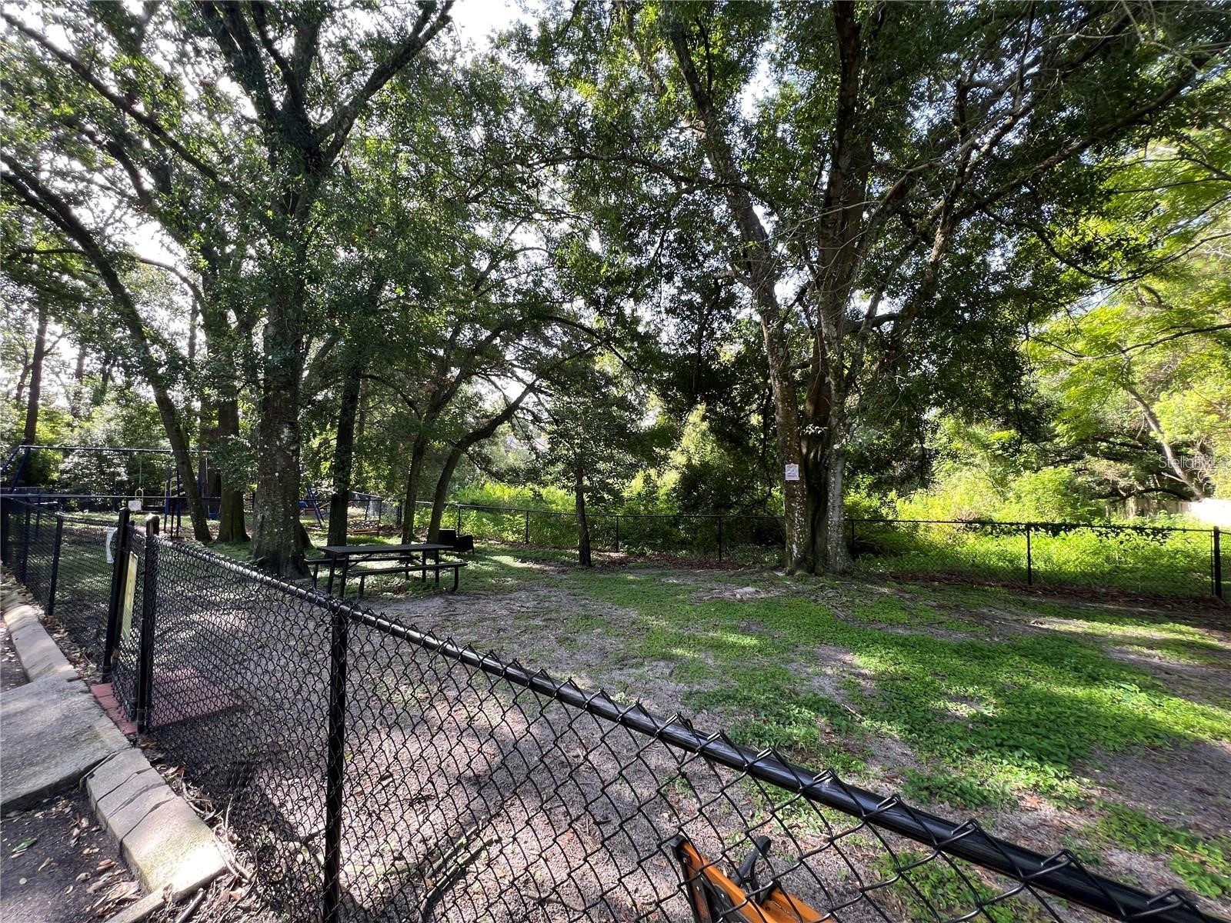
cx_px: 616
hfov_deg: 106.2
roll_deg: -0.7
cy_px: 462
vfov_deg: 89.9
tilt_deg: +1.6
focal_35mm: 13
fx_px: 462
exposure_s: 1/99
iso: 50
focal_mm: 1.57
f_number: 1.8
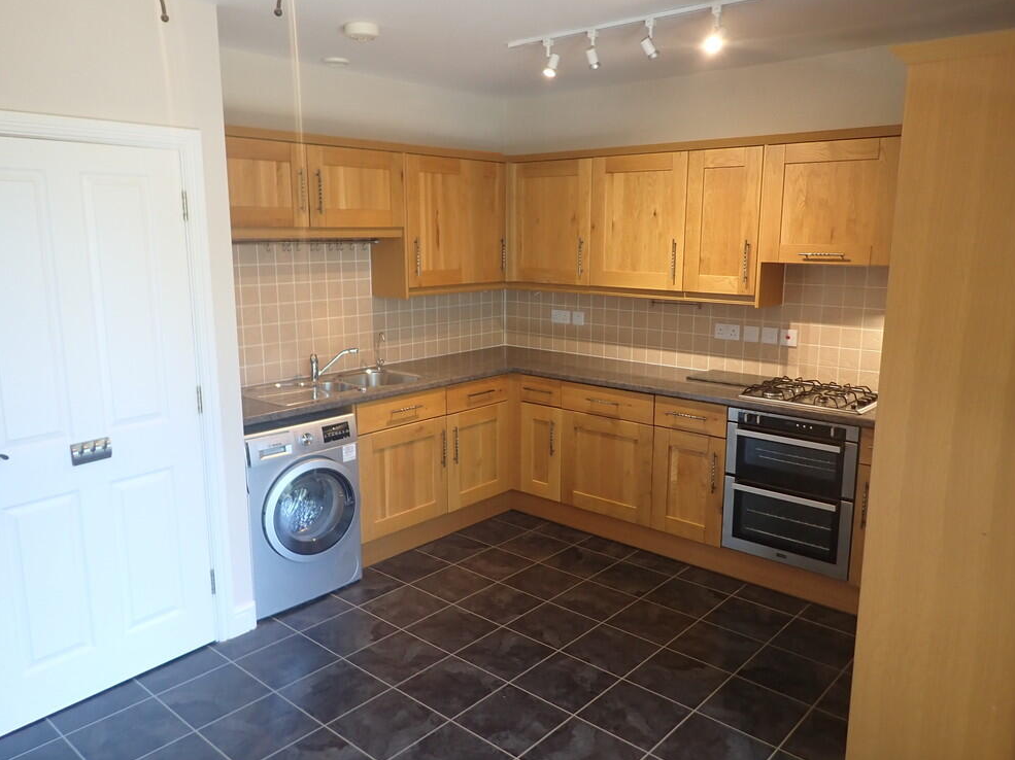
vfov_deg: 53.0
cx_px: 508
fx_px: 762
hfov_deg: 67.3
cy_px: 367
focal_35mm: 26
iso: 200
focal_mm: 4.5
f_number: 2
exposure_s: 1/40
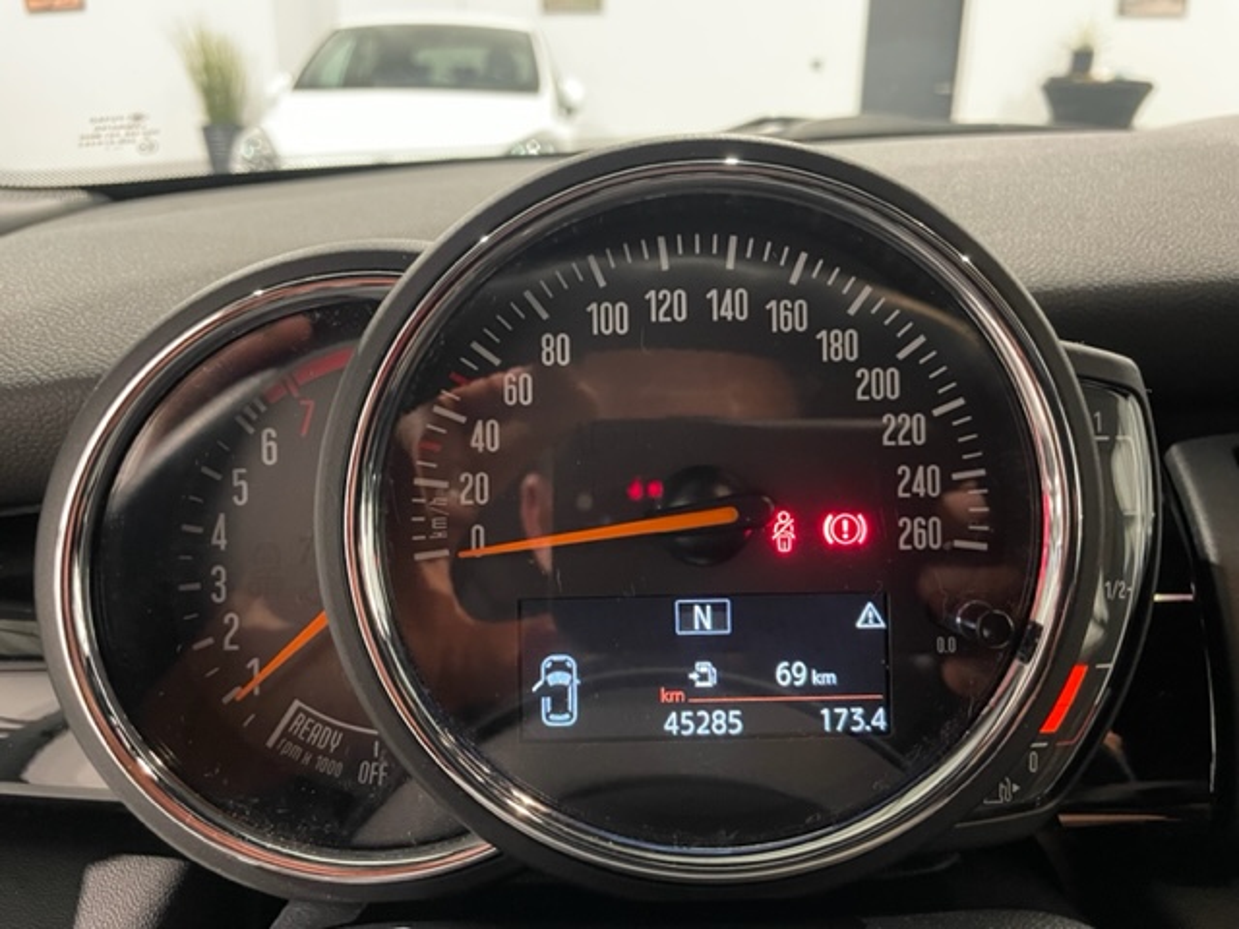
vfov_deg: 53.1
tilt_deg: -22.2
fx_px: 931
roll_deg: -0.7
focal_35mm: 26
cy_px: 464
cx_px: 620
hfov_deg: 67.3
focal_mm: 4.2
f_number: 1.6
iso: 640
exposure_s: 1/29
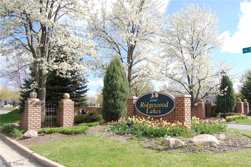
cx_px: 126
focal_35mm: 27
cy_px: 84
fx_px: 188
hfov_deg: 67.4
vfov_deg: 47.8
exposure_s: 1/250
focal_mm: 18
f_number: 9
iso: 200
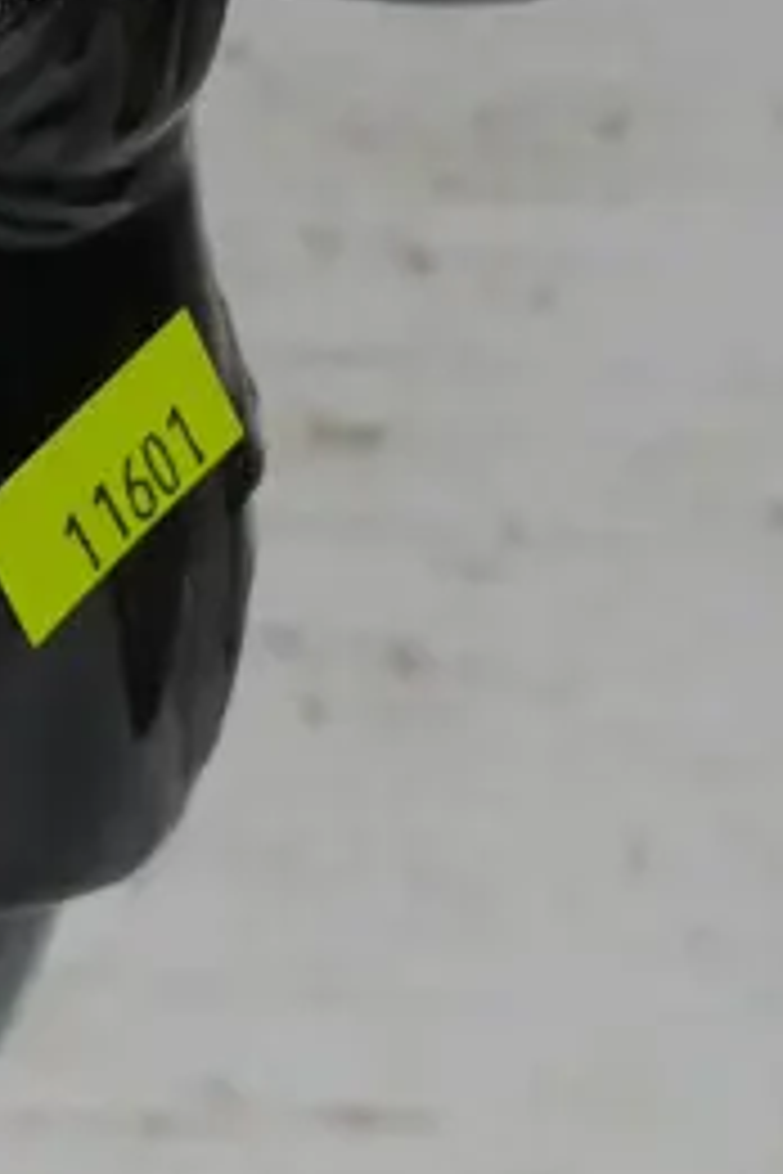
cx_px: -351
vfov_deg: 9.3
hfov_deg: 6.2
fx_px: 7177
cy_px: 306
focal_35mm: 220
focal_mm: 27
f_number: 5.3
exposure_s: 1/60
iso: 320
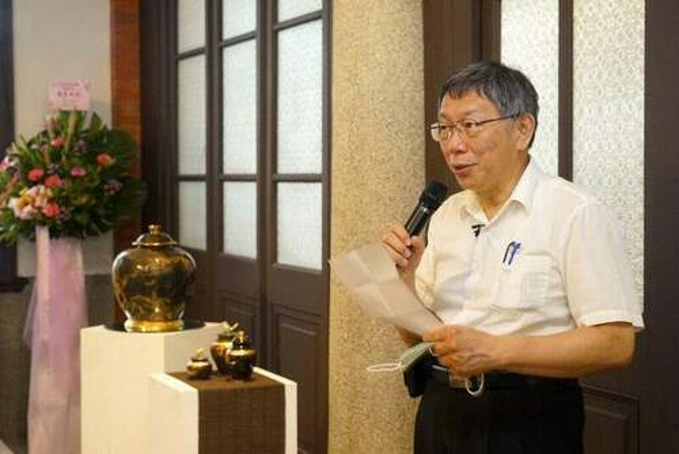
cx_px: 340
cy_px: 227
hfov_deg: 33.9
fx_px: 1113
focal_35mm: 59
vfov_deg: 23.0
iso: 3200
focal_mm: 59
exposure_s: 1/60
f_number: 6.3
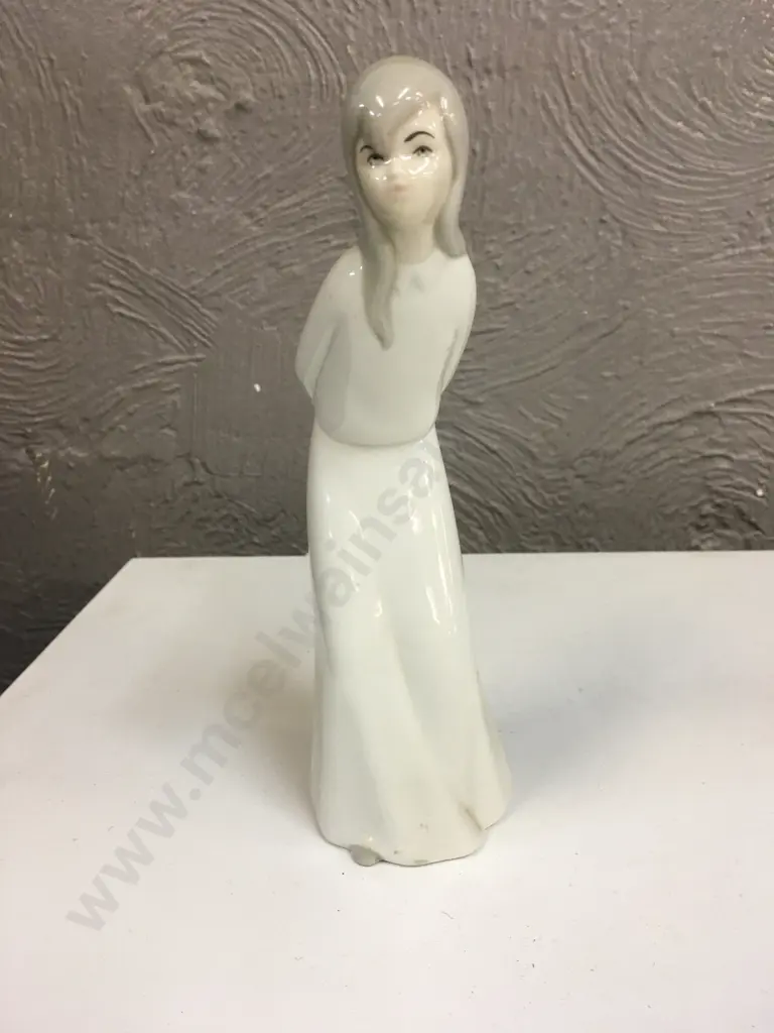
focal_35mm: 29
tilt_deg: -16.6
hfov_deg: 48.2
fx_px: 865
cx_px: 387
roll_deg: +1.7
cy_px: 516
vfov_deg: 61.7
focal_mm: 4.15
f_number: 2.2
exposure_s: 1/33
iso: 50
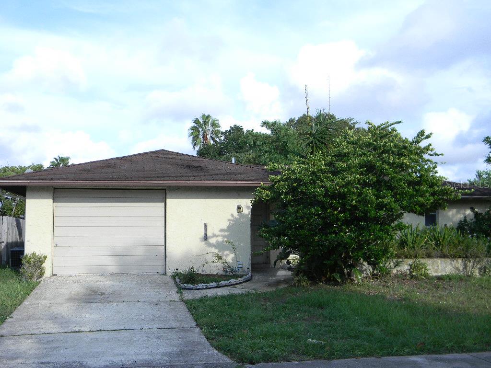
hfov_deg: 45.8
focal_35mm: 41
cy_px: 184
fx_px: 582
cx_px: 246
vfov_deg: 35.1
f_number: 3.8
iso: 112
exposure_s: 1/554
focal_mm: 7.3
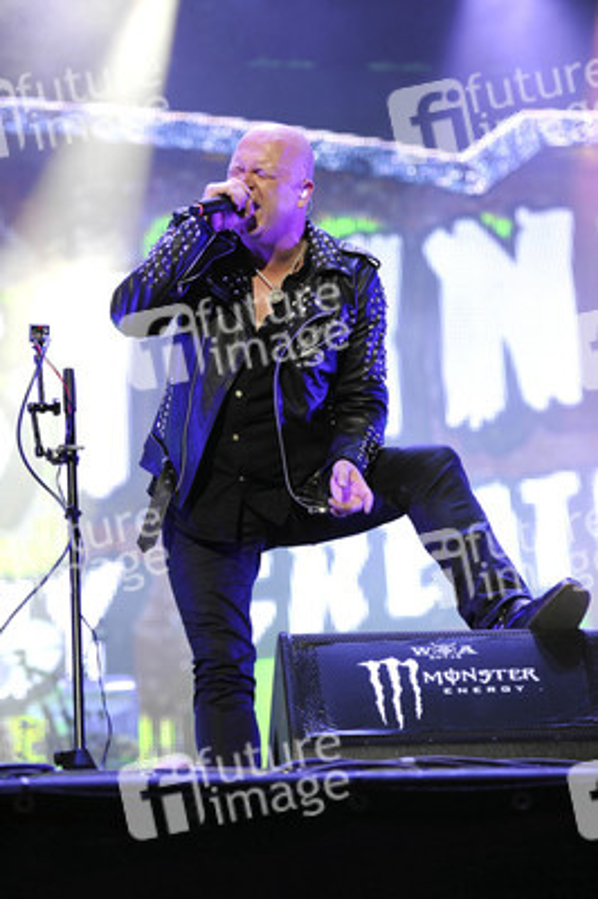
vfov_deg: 20.4
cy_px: 450
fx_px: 2496
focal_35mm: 100
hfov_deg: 13.7
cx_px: 299
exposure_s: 1/320
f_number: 2.8
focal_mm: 100
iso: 800
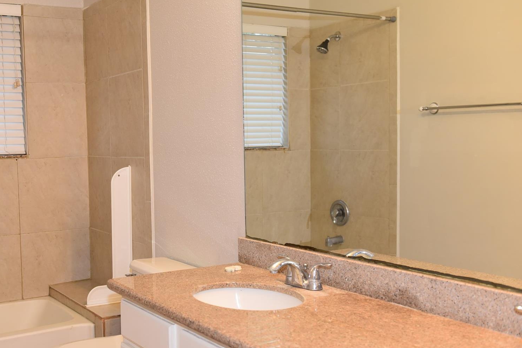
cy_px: 181
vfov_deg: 30.5
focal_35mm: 44
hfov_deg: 43.7
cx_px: 166
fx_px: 638
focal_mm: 32
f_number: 4.5
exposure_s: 1/80
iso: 800
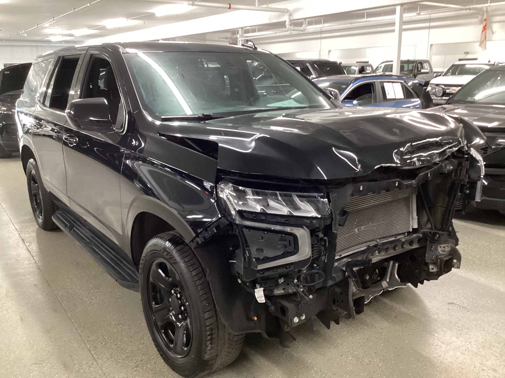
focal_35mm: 31
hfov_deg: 58.4
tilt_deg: -15.5
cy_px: 189
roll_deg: +0.4
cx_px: 252
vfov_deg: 45.4
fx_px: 452
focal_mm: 3.3
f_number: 2.4
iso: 320
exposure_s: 1/33
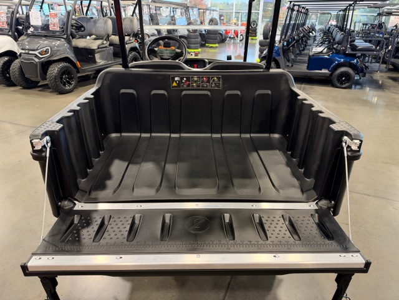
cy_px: 150
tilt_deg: -24.7
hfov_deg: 71.6
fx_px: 277
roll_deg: -1.0
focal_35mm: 24
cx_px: 200
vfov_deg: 56.8
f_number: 1.48
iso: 400
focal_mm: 6.93
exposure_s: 1/60
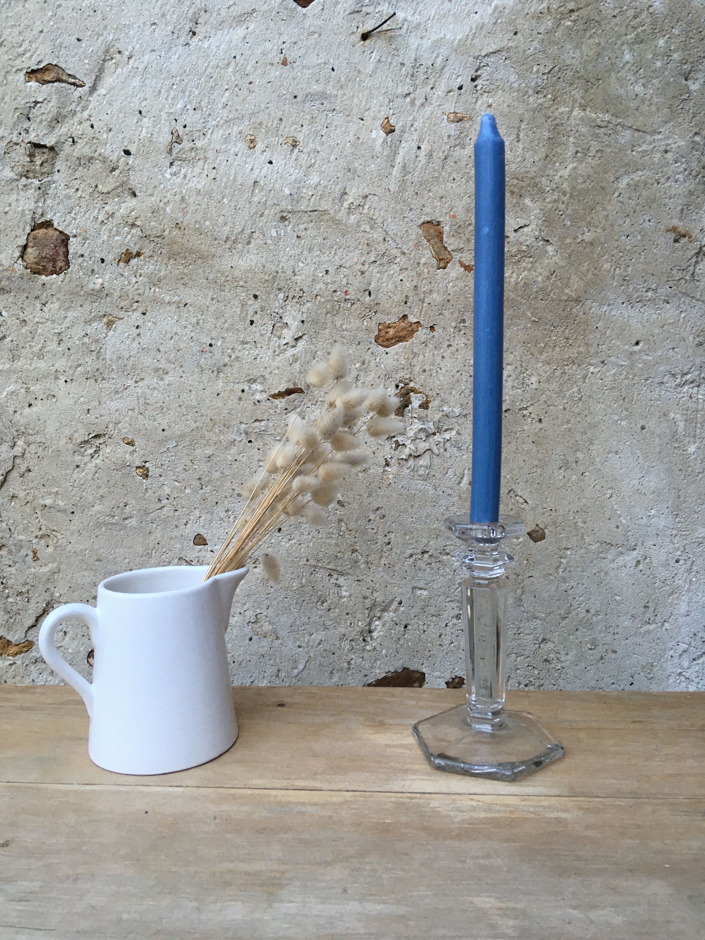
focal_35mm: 29
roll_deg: +0.3
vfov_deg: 61.7
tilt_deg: -6.8
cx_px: 352
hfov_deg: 48.2
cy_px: 470
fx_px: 787
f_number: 2.2
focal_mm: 4.15
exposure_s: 1/33
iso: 80
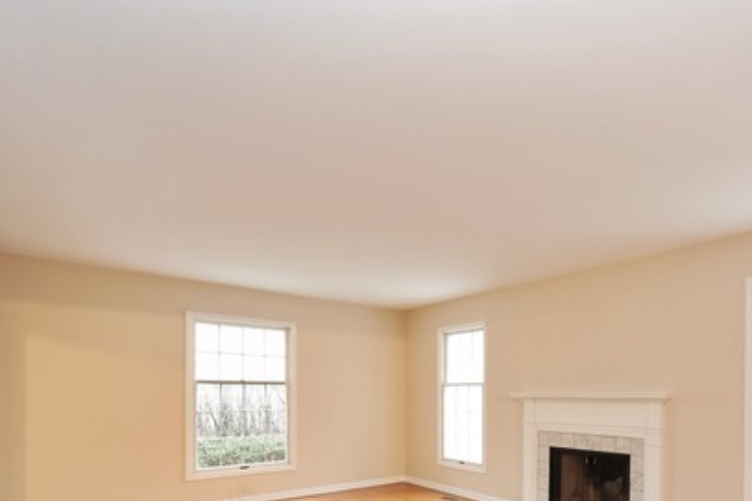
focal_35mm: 22
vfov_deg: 54.5
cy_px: 375
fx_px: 459
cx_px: 491
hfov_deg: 76.5
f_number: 8
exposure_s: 1
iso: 200
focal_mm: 14
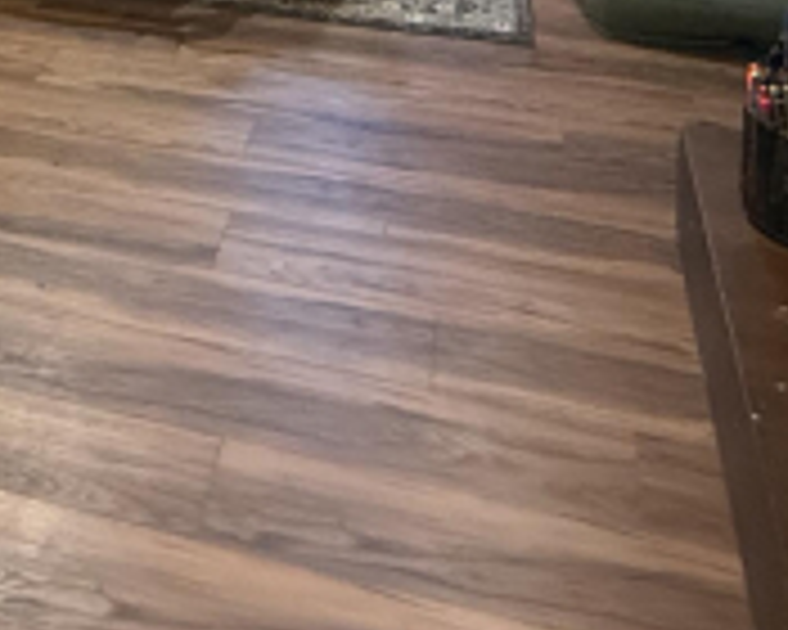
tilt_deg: -2.5
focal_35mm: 52
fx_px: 1213
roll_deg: -0.4
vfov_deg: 21.0
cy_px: -472
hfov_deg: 35.0
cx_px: 169
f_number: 2.2
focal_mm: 2.22
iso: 640
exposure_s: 1/60
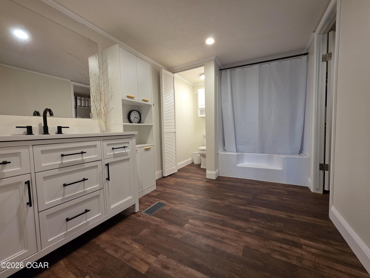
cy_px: 139
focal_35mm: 13
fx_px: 139
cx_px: 185
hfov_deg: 106.2
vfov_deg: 89.9
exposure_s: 1/60
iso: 160
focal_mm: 2.2
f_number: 1.9
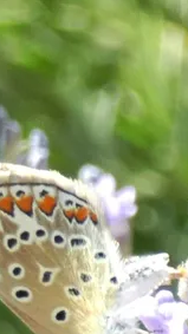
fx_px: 2226
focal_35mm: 251
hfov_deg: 4.8
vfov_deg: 8.6
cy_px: 282
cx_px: 187
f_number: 4.9
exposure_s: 1/80
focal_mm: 18.3
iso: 125
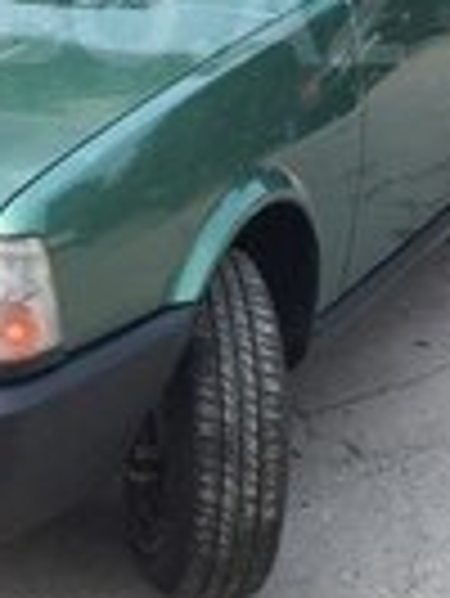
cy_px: 13
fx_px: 1869
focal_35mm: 108
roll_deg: -1.6
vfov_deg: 17.8
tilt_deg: -11.5
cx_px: 58
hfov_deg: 13.6
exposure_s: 1/482
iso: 32
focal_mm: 4.15
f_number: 2.2
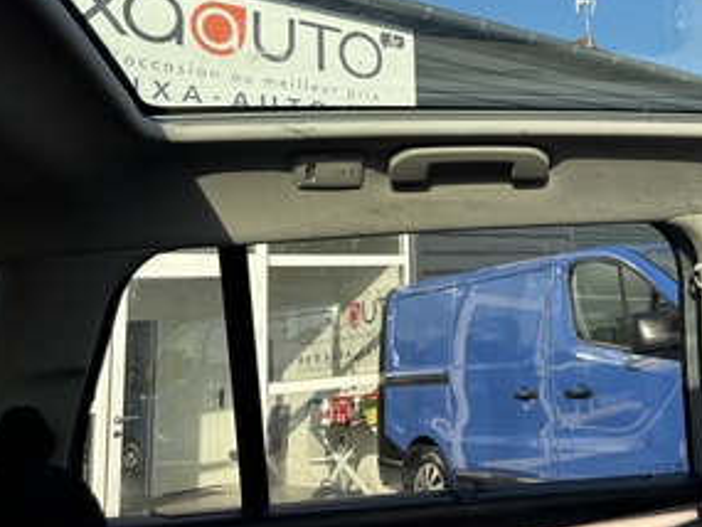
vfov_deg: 32.9
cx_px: 613
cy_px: 122
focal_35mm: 43
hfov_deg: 40.9
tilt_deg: +12.7
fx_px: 872
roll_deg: +5.2
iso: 80
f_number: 1.78
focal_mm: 6.86
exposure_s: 1/503
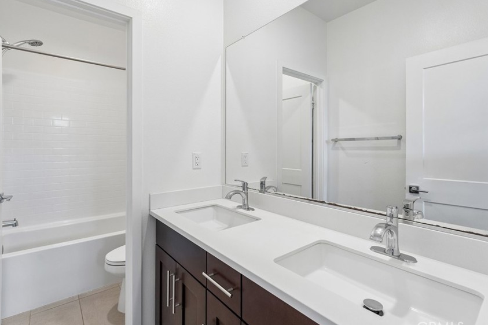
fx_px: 230
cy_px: 138
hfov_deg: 93.3
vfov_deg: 70.0
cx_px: 237
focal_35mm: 17
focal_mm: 14
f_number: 8
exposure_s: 1/50
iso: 400
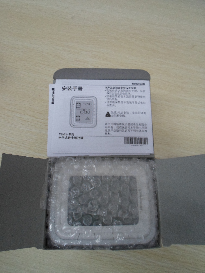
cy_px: 136
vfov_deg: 69.4
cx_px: 102
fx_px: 197
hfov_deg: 54.9
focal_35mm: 25
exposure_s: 1/30
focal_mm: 4.5
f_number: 2.5
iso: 240
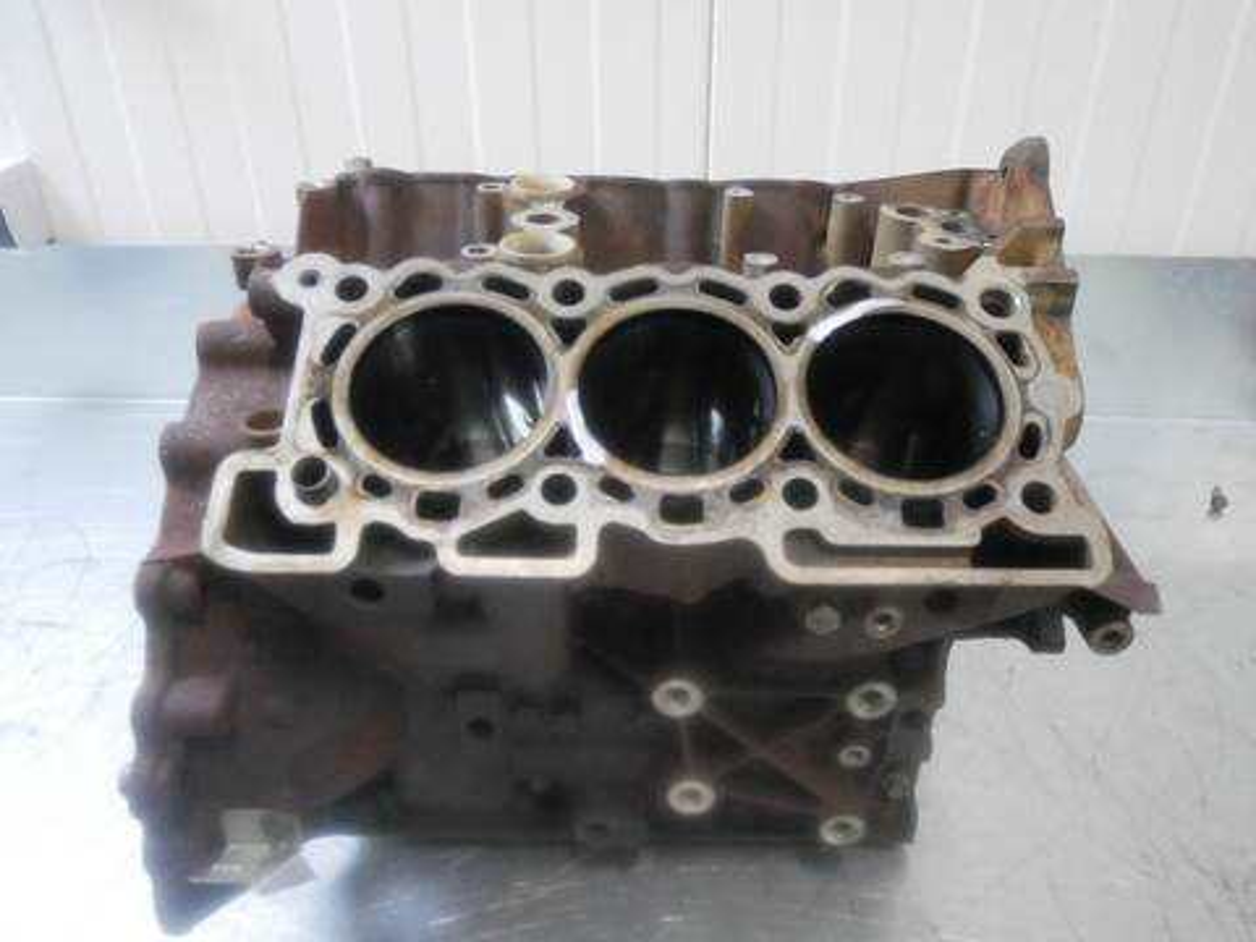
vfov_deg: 49.7
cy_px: 471
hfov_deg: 63.4
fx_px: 1016
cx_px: 628
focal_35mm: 28
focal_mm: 14
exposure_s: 1/60
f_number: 3.6
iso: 3200
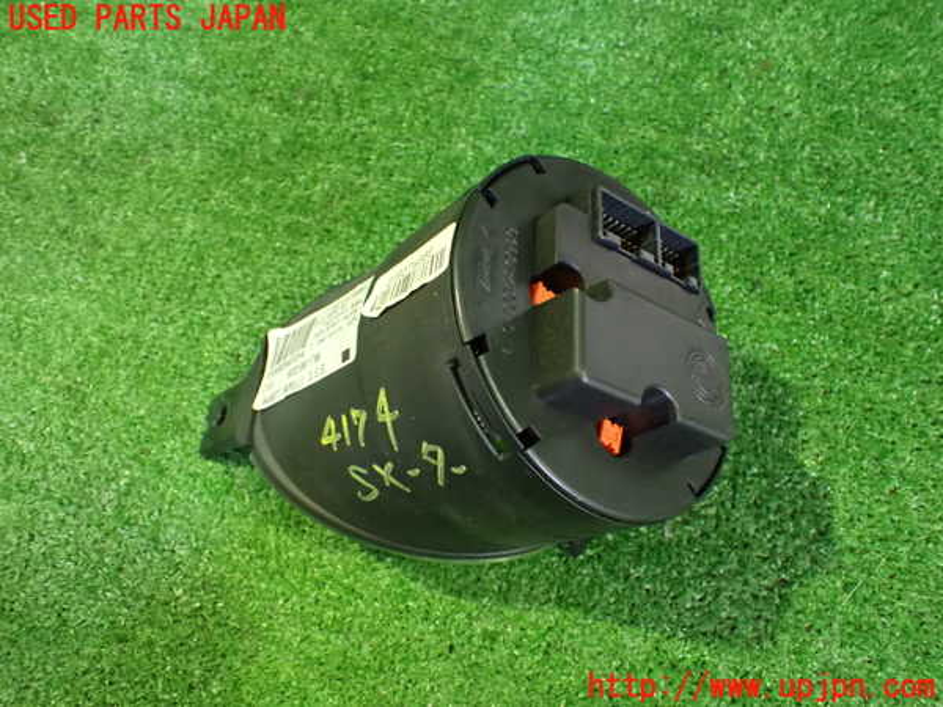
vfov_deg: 46.8
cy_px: 354
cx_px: 472
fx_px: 817
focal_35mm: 30
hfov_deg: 60.0
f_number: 2.3
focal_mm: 5.4
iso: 1250
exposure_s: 1/30
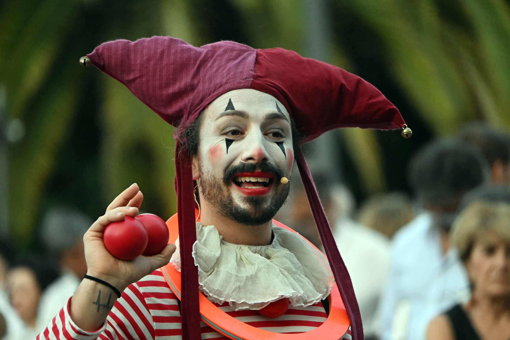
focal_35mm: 400
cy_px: 170
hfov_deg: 5.2
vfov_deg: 3.4
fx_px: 5666
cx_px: 255
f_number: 8
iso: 6400
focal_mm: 400
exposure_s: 1/1000
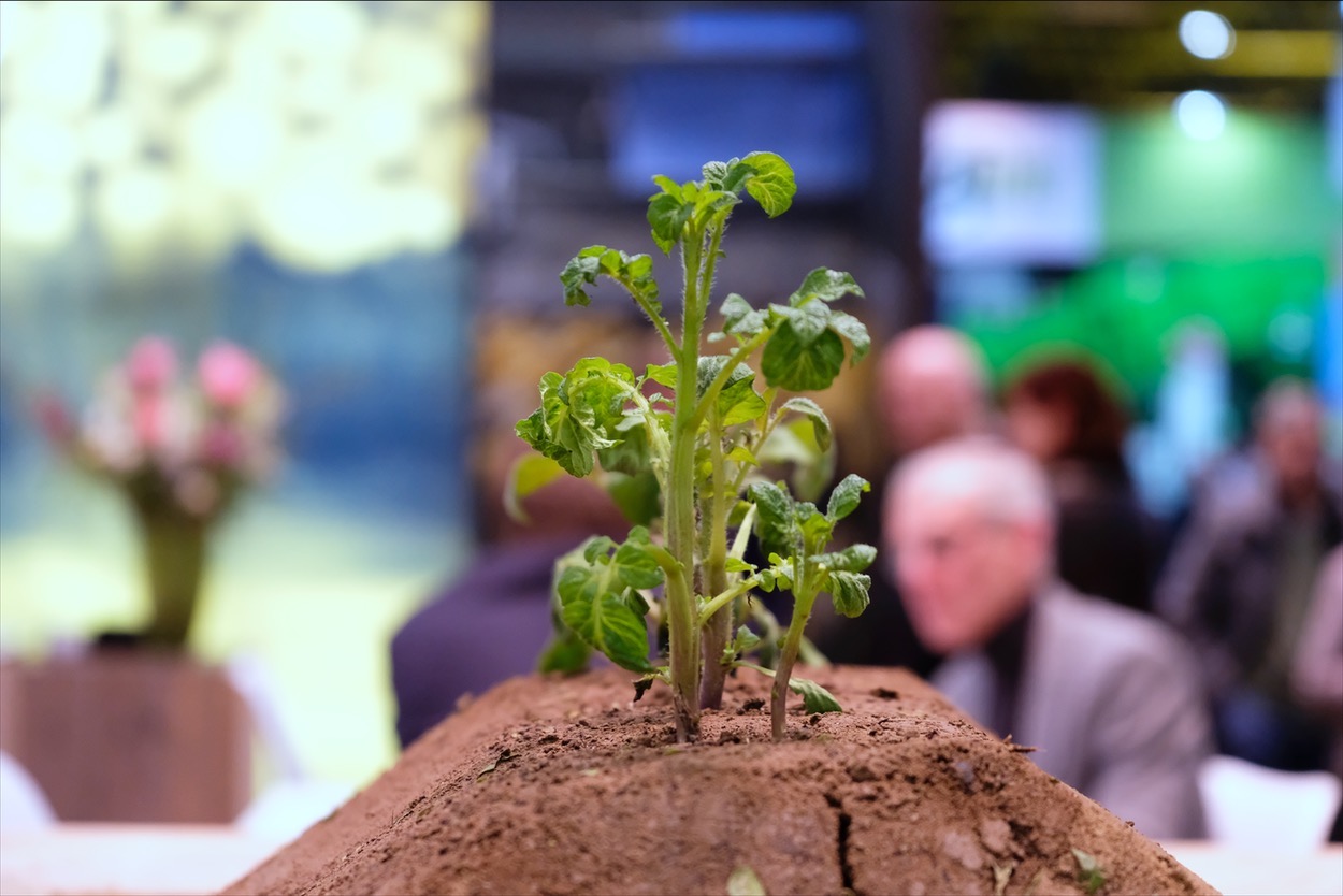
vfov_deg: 16.9
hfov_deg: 25.1
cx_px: 672
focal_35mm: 81
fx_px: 3022
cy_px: 448
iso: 3200
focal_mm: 54.1
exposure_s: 1/450
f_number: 3.2
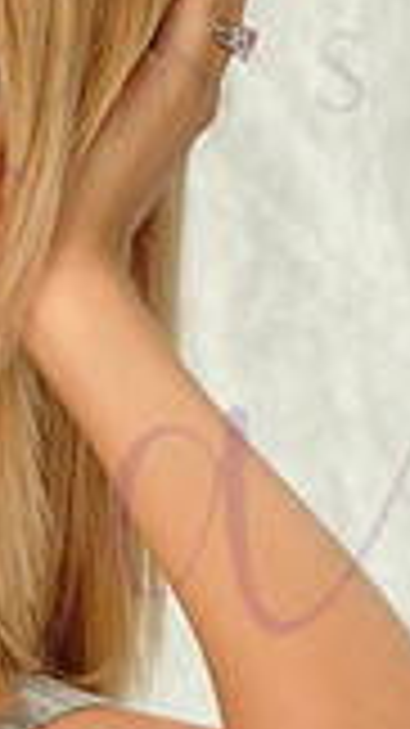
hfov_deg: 1.8
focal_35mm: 674
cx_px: -232
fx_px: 13040
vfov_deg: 3.2
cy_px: 230
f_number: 11
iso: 400
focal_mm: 154
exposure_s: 1/125
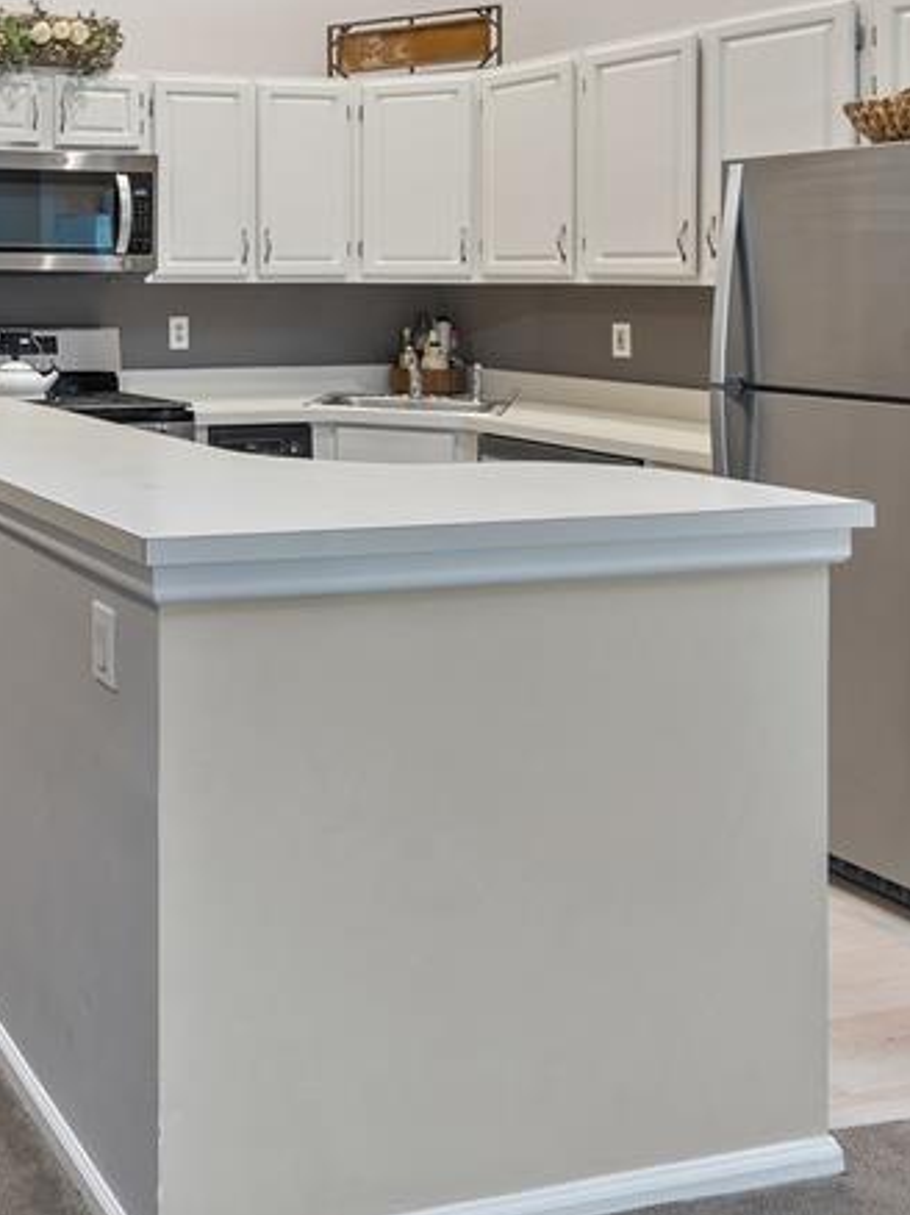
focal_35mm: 36
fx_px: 1263
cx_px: -189
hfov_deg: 32.5
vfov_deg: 49.3
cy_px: 298
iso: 100
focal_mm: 16
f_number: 8
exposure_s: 1/1.25
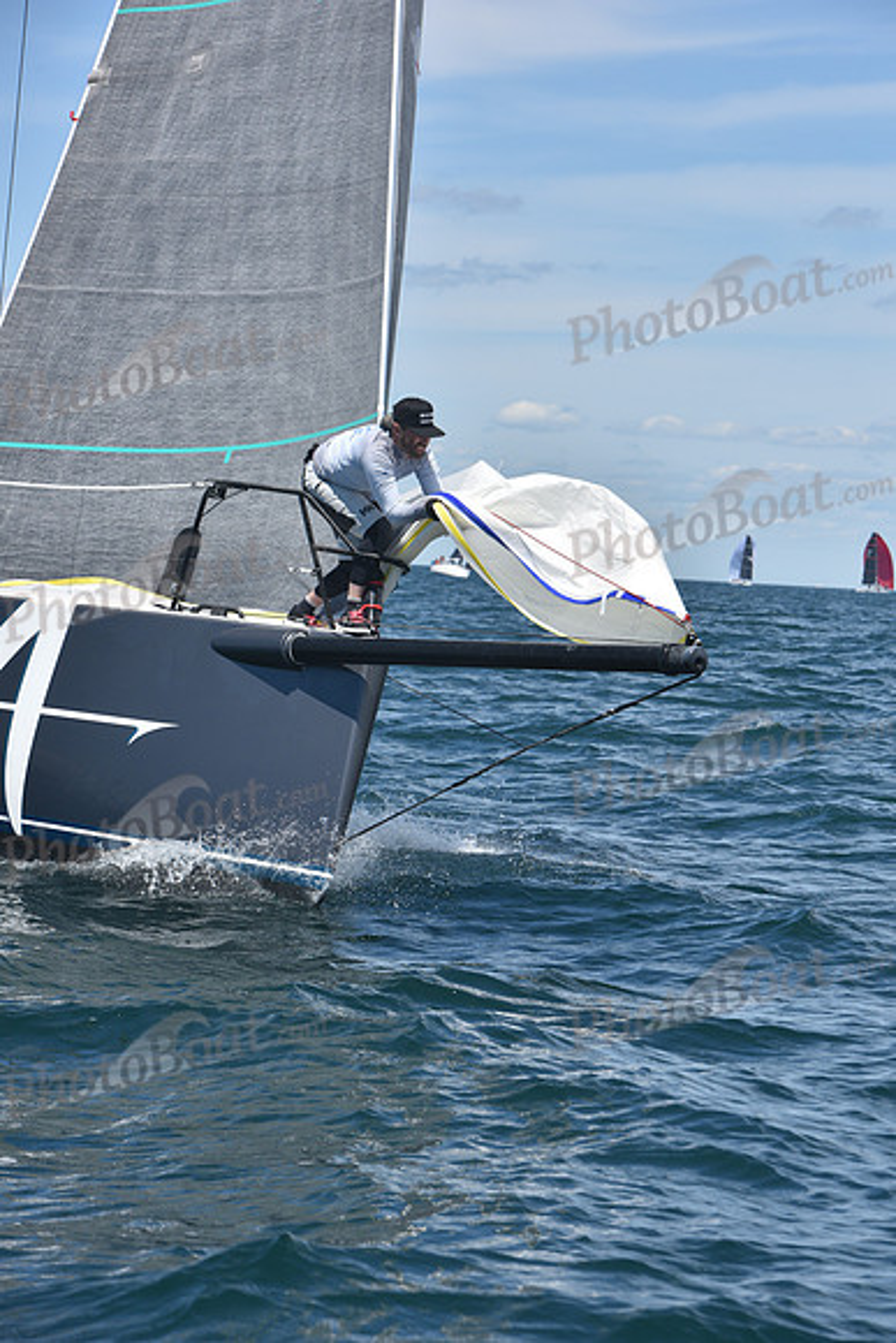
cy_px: 672
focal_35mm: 135
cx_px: 448
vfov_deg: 15.2
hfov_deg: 10.2
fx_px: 5037
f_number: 10
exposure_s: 1/800
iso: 250
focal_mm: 135
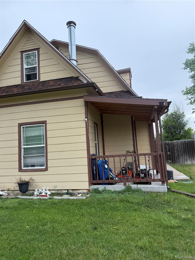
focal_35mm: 24
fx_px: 180
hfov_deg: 56.8
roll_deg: +3.1
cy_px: 130
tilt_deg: +4.3
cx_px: 98
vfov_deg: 71.6
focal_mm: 6.76
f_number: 1.78
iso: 100
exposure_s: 1/1271
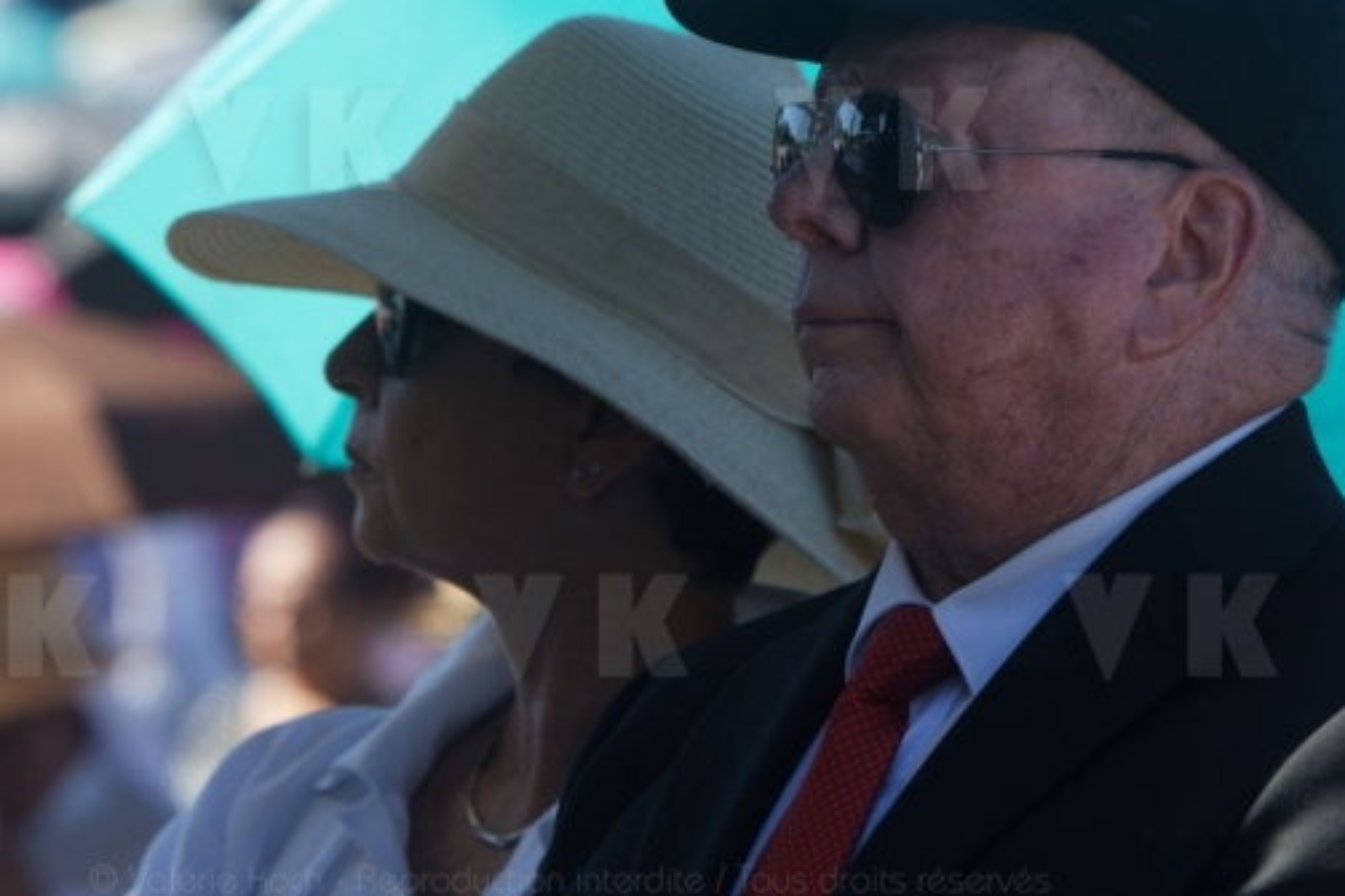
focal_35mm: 358
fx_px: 13370
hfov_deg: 5.8
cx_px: 578
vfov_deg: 3.8
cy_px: 237
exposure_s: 1/1000
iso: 320
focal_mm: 150
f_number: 5.6
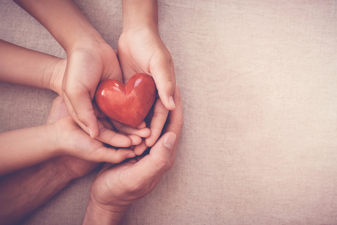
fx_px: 281
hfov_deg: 61.9
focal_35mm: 30
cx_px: 168
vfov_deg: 43.6
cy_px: 112
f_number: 5.6
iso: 800
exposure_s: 1/70
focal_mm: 20
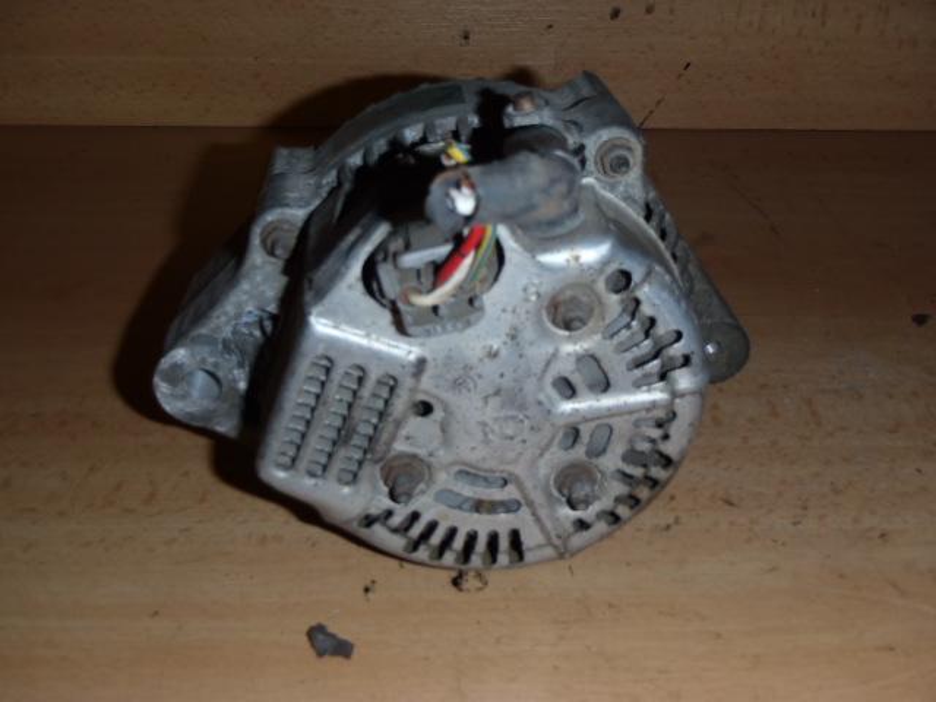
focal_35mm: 38
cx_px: 468
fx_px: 1028
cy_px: 351
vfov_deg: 37.7
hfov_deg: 49.0
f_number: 4.6
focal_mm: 6.83
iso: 100
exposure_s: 1/40
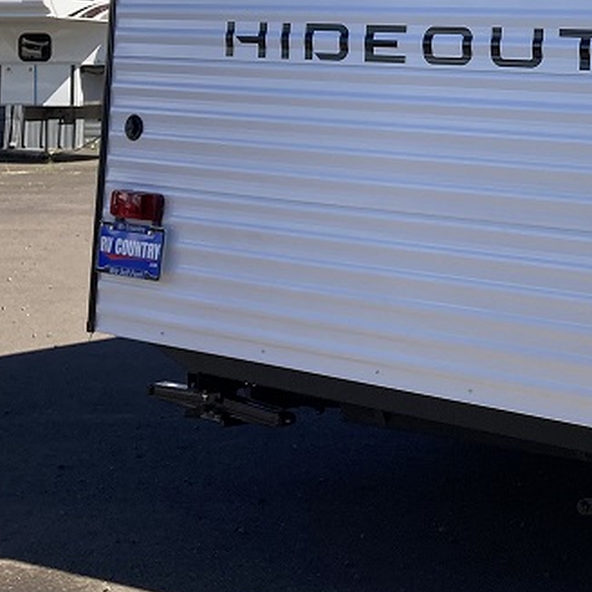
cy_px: 27
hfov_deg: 21.0
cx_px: 738
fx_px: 1470
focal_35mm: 76
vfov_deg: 22.1
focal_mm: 3.99
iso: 20
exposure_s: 1/1600
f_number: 1.8
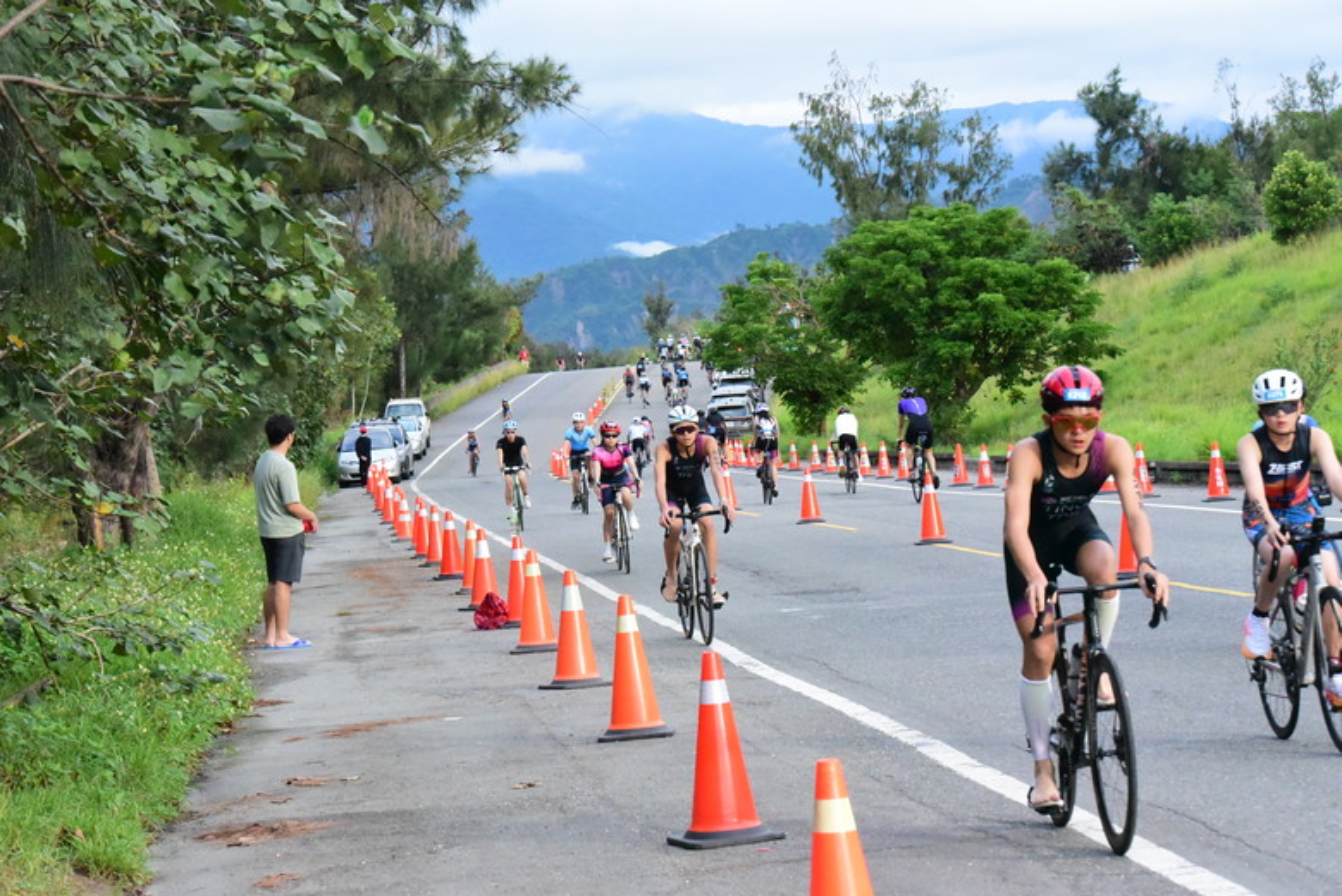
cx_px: 671
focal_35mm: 110
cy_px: 448
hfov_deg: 18.6
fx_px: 4103
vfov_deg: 12.5
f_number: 11
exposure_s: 1/2000
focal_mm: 110
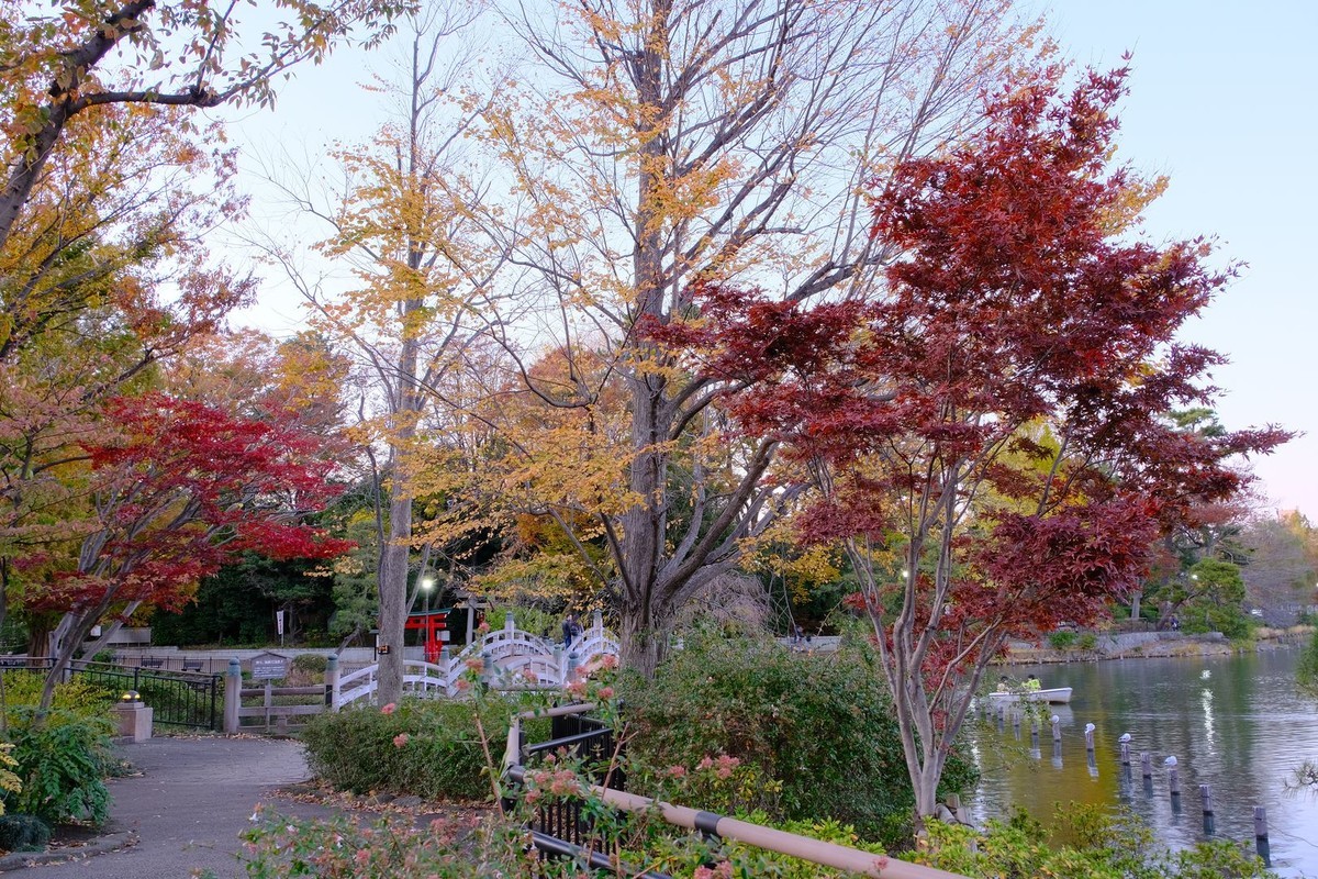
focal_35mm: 29
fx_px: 1062
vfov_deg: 45.0
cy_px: 440
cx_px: 659
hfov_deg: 63.7
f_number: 8
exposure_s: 1/5.3
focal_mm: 19.5
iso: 800
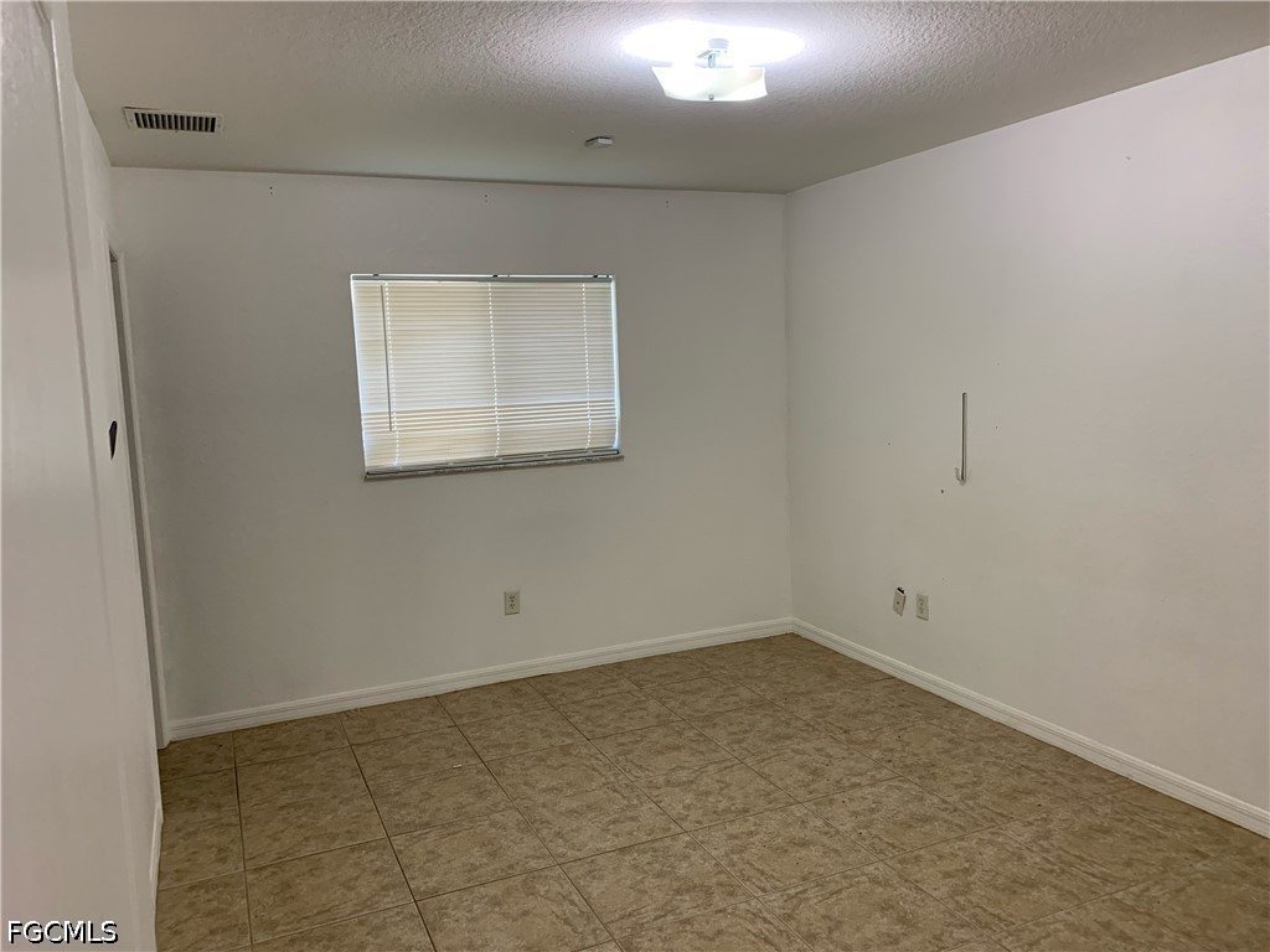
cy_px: 476
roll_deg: +1.9
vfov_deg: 53.1
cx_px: 635
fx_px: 954
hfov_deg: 67.3
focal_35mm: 26
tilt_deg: -7.5
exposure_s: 1/60
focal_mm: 4.25
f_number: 1.8
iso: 80
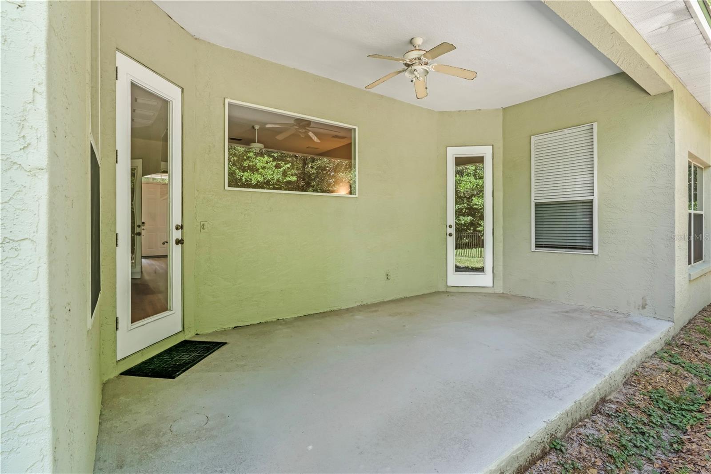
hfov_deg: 95.0
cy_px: 237
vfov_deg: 72.0
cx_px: 356
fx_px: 326
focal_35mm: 16
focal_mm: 11
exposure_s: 1/500
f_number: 9
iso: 250
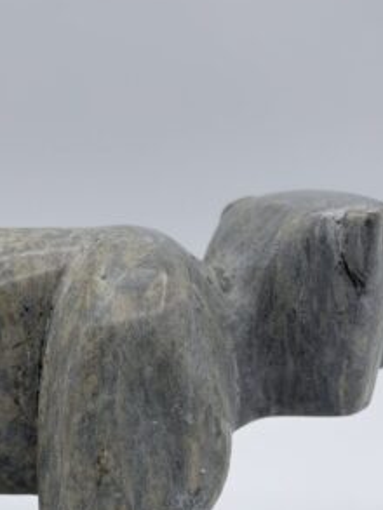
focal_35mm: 131
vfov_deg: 15.0
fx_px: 1931
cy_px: 393
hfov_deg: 11.2
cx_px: 7
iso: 64
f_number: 1.78
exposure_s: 1/1608
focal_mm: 6.76
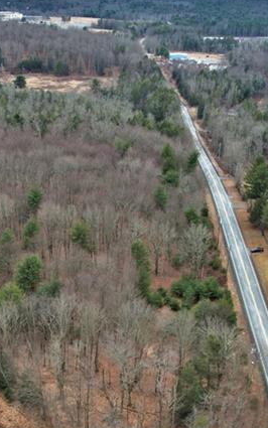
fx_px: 630
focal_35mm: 54
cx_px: 66
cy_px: 297
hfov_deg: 23.7
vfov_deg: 37.0
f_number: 2.8
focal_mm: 8.38
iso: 100
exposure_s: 1/350
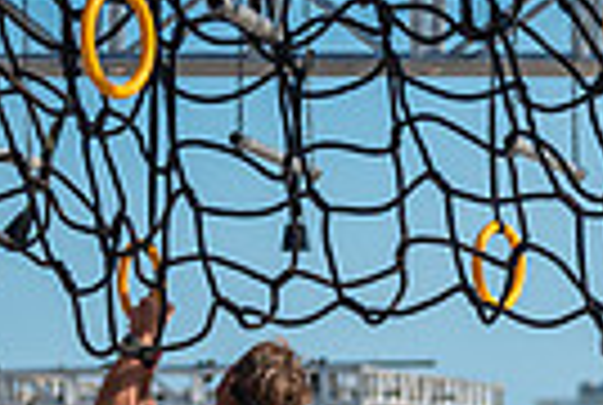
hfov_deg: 6.2
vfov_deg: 4.2
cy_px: 409
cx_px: 801
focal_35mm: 328
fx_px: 5506
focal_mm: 70
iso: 360
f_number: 2.8
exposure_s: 1/4000
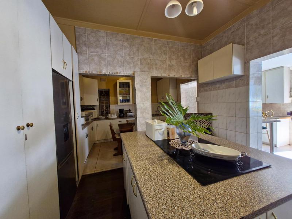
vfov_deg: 89.9
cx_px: 146
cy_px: 110
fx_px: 110
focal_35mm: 13
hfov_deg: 106.2
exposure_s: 1/50
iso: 250
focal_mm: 1.74
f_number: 2.2
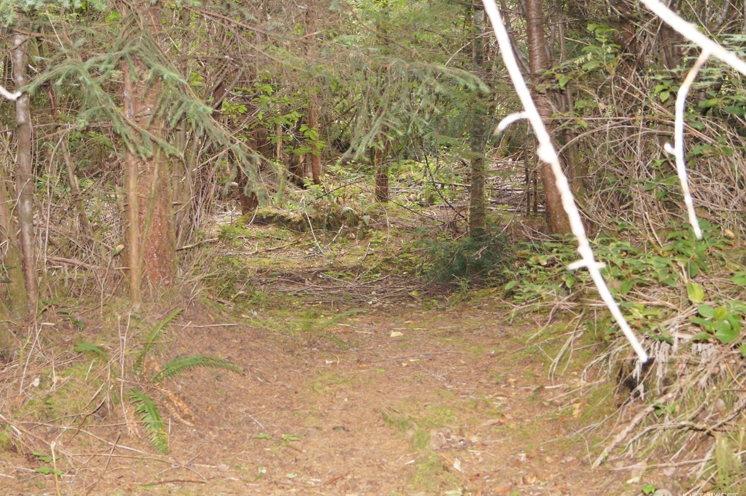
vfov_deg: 25.9
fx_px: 1077
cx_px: 321
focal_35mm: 52
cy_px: 236
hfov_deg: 38.1
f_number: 4.5
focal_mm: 30
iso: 2500
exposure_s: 1/80
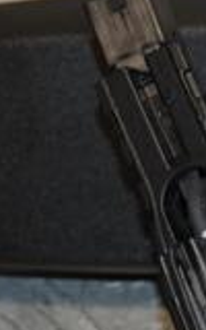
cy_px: 229
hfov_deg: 3.5
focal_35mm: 378
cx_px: 301
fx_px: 3395
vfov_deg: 5.6
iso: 800
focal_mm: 66
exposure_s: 1/200
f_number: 5.6
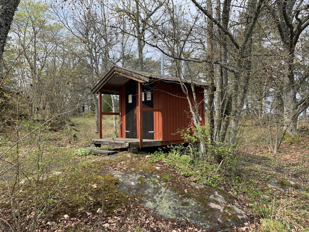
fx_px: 232
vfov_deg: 53.1
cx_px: 154
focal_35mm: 26
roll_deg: +2.3
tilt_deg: +1.2
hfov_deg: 67.3
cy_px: 116
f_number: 1.8
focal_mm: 4.25
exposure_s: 1/722
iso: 25
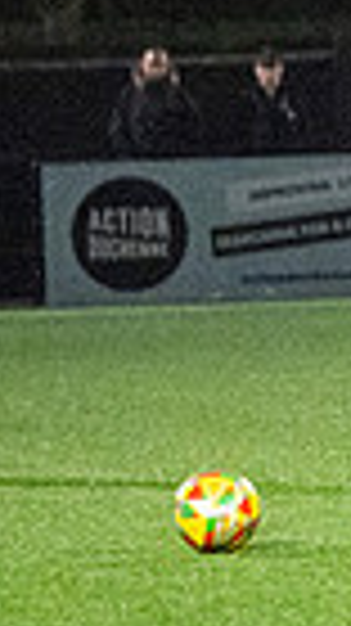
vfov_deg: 3.6
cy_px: 214
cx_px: 1304
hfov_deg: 2.0
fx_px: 9913
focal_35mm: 598
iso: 8000
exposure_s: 1/1000
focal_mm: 110
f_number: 2.8
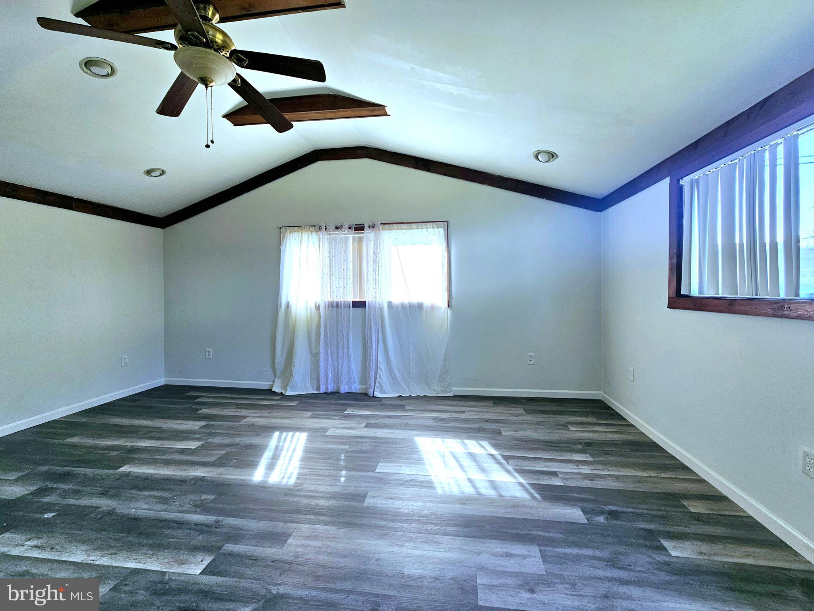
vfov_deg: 89.9
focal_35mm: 13
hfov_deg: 106.2
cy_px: 306
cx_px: 407
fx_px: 306
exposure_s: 1/120
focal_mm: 2.2
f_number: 2.2
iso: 64
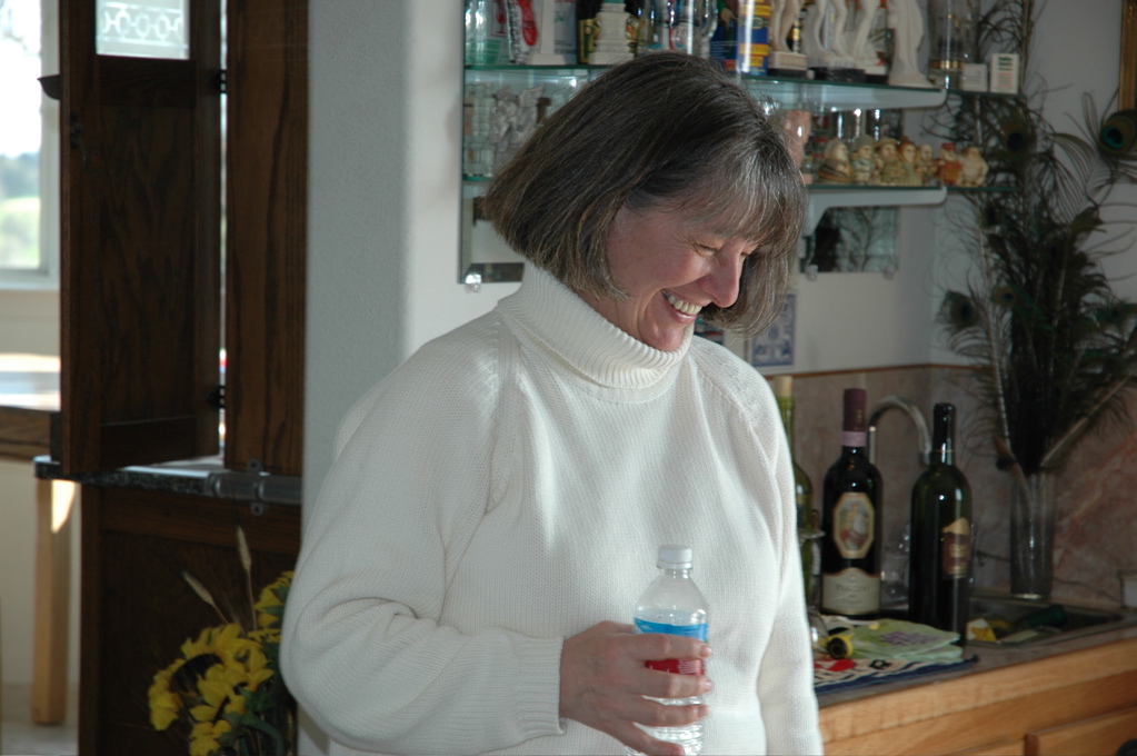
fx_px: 3313
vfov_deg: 13.0
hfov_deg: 19.5
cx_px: 568
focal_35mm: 105
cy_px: 378
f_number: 4.5
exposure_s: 1/80
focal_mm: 70
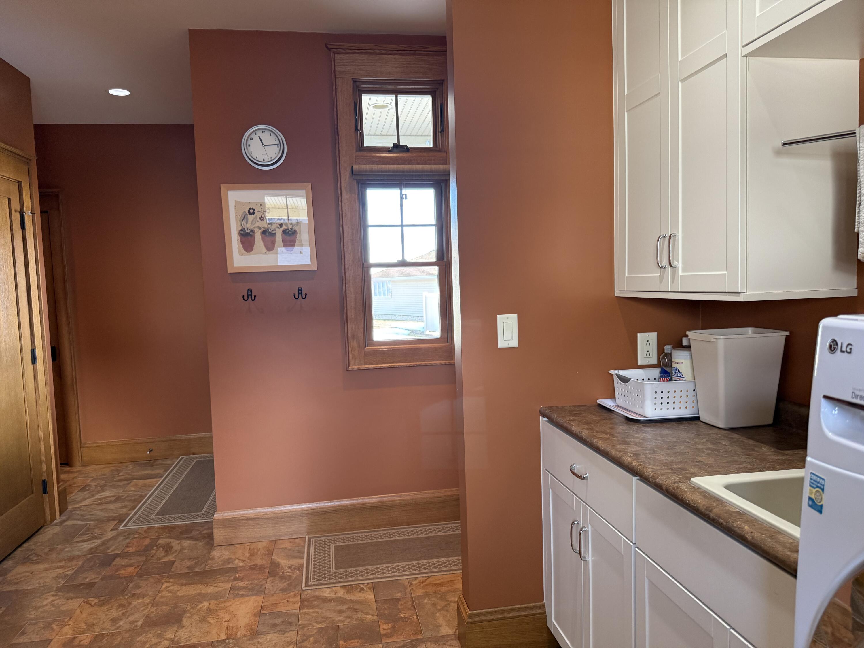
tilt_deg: -4.1
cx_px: 432
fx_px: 599
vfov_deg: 56.8
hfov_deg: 71.6
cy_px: 324
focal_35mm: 24
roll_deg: +1.3
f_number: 1.78
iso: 250
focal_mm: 6.76
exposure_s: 1/60
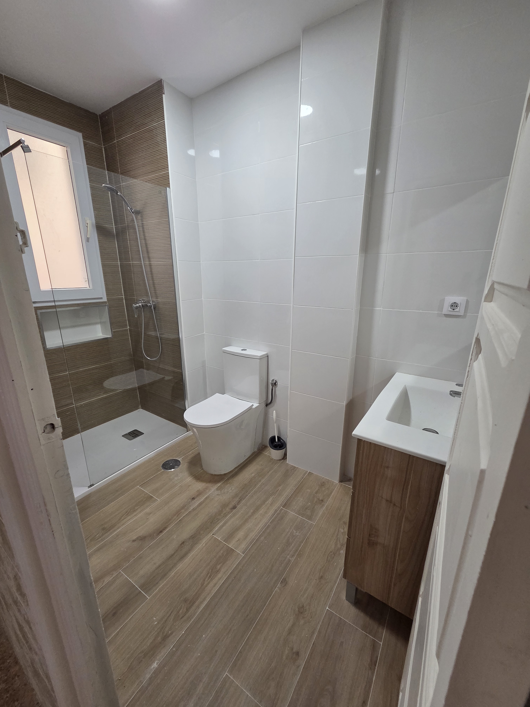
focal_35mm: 13
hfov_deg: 89.9
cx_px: 265
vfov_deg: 106.2
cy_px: 354
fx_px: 265
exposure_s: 1/100
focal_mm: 2.2
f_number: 2.2
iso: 200
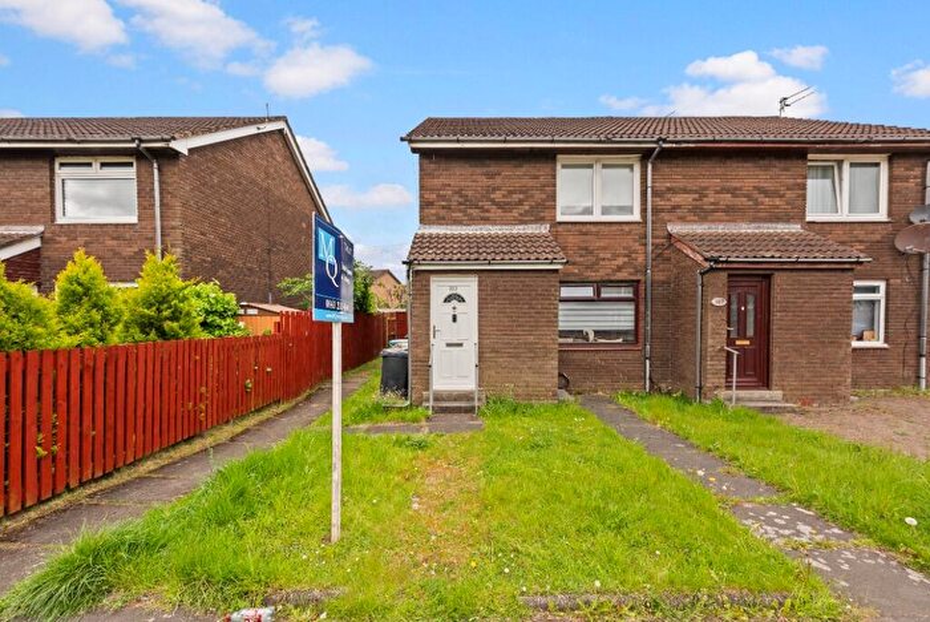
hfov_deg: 104.2
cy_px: 311
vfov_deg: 81.3
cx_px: 465
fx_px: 362
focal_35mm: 14
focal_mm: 14
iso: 250
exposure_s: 1/30
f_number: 5.6
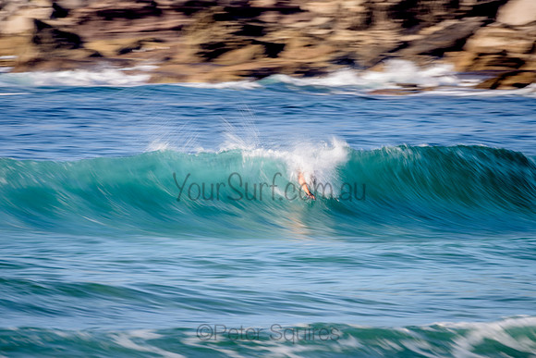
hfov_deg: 3.4
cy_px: 182
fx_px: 9128
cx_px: 303
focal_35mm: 613
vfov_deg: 2.2
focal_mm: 500
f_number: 11
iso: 31
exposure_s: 1/13
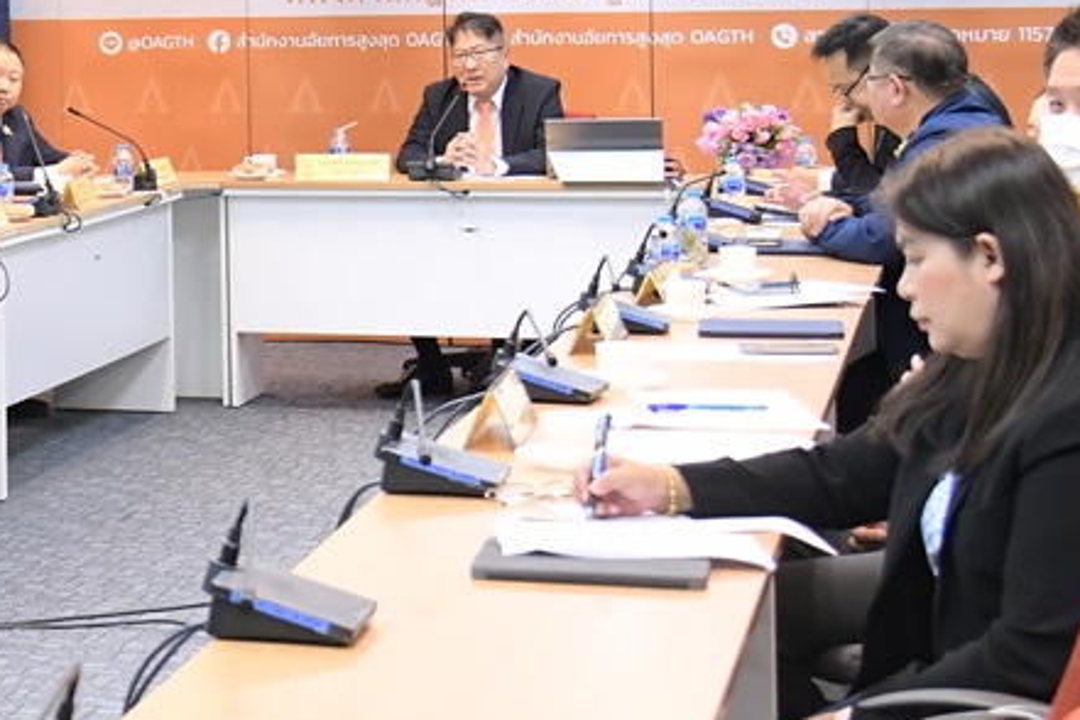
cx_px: -353
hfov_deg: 18.5
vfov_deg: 13.2
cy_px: -42
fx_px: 3060
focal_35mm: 102
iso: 1600
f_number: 4.5
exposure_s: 1/50
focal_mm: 30
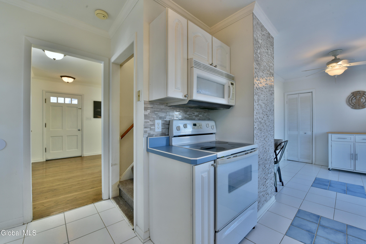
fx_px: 142
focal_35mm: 14
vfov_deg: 81.3
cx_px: 183
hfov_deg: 104.2
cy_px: 122
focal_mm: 14
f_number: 11
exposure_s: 1/40
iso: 800
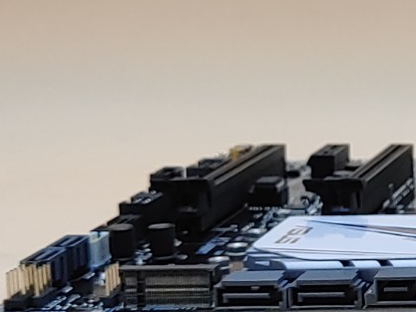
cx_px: 676
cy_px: 180
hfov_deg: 12.2
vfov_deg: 9.8
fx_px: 1827
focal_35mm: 152
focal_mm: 4.36
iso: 50
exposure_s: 1/165
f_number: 1.8
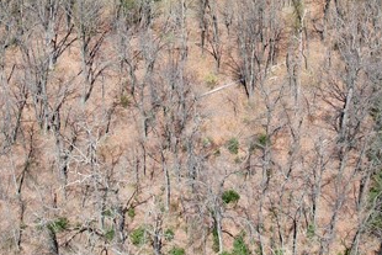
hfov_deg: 26.3
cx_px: 222
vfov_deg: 16.2
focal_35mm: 77
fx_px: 817
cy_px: -128
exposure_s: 1/1250
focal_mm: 8.38
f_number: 2.8
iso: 100
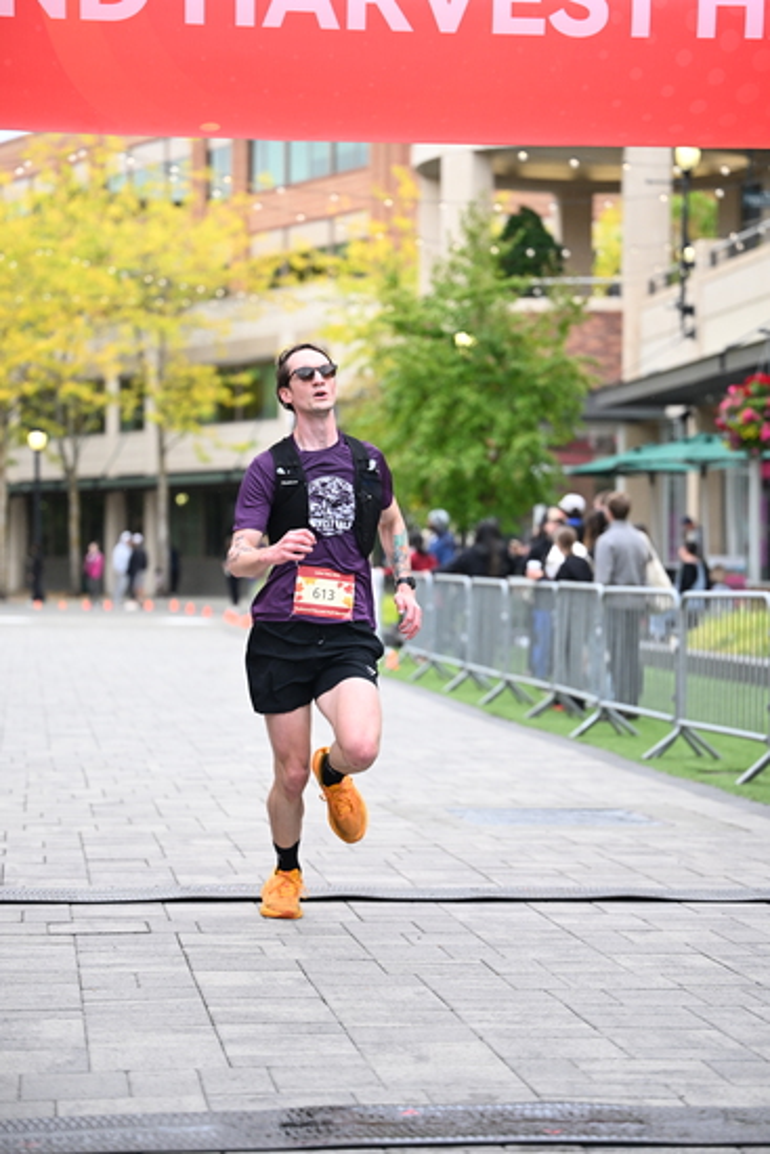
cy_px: 577
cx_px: 385
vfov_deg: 22.1
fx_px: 2950
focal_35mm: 92
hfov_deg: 14.9
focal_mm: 92
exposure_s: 1/1600
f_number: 2.8
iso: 1250
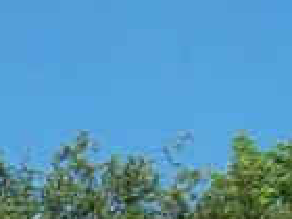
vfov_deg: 4.4
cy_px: 430
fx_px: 2784
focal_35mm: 330
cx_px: -206
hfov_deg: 5.9
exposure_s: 1/434
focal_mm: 7.6
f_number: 5.4
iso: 80
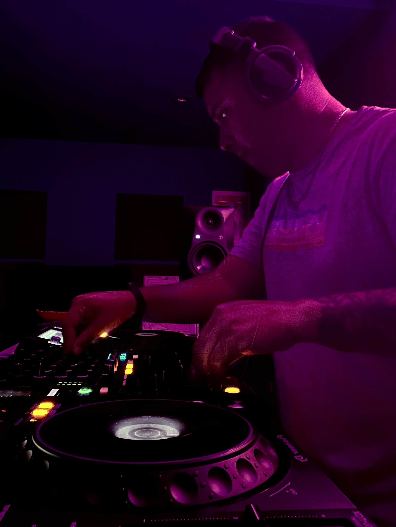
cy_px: 264
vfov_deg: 60.0
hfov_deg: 46.8
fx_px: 458
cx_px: 198
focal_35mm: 30
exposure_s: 1/5
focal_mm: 2.71
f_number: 2.2
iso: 1250
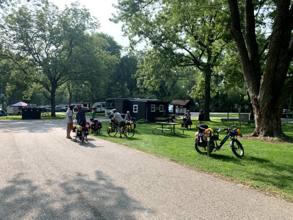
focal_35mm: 26
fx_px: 220
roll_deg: -2.5
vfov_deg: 53.1
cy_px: 110
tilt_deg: -1.6
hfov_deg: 67.3
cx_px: 146
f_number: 1.8
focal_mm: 4.25
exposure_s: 1/777
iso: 25
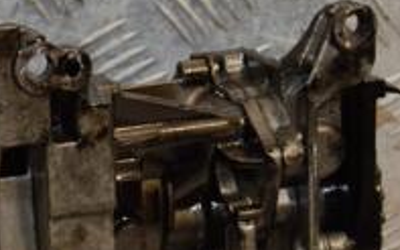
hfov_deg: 10.6
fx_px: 2136
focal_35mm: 196
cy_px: 262
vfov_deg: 6.7
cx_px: -24
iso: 800
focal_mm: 42
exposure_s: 1/200
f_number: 4.8
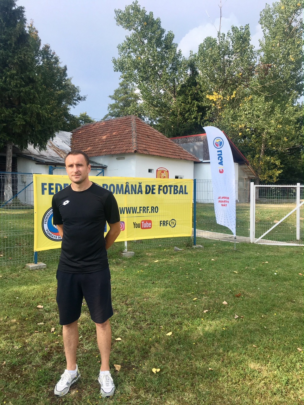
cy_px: 202
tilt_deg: -2.3
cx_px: 152
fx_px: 340
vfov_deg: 61.7
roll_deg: +0.9
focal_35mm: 29
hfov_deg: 48.2
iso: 25
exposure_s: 1/1166
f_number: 2.2
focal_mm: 4.15
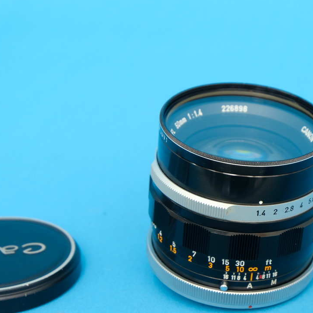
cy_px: 167
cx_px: 255
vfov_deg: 16.4
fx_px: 1084
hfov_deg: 16.3
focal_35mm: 106
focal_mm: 50
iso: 400
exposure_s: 1/30
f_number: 8
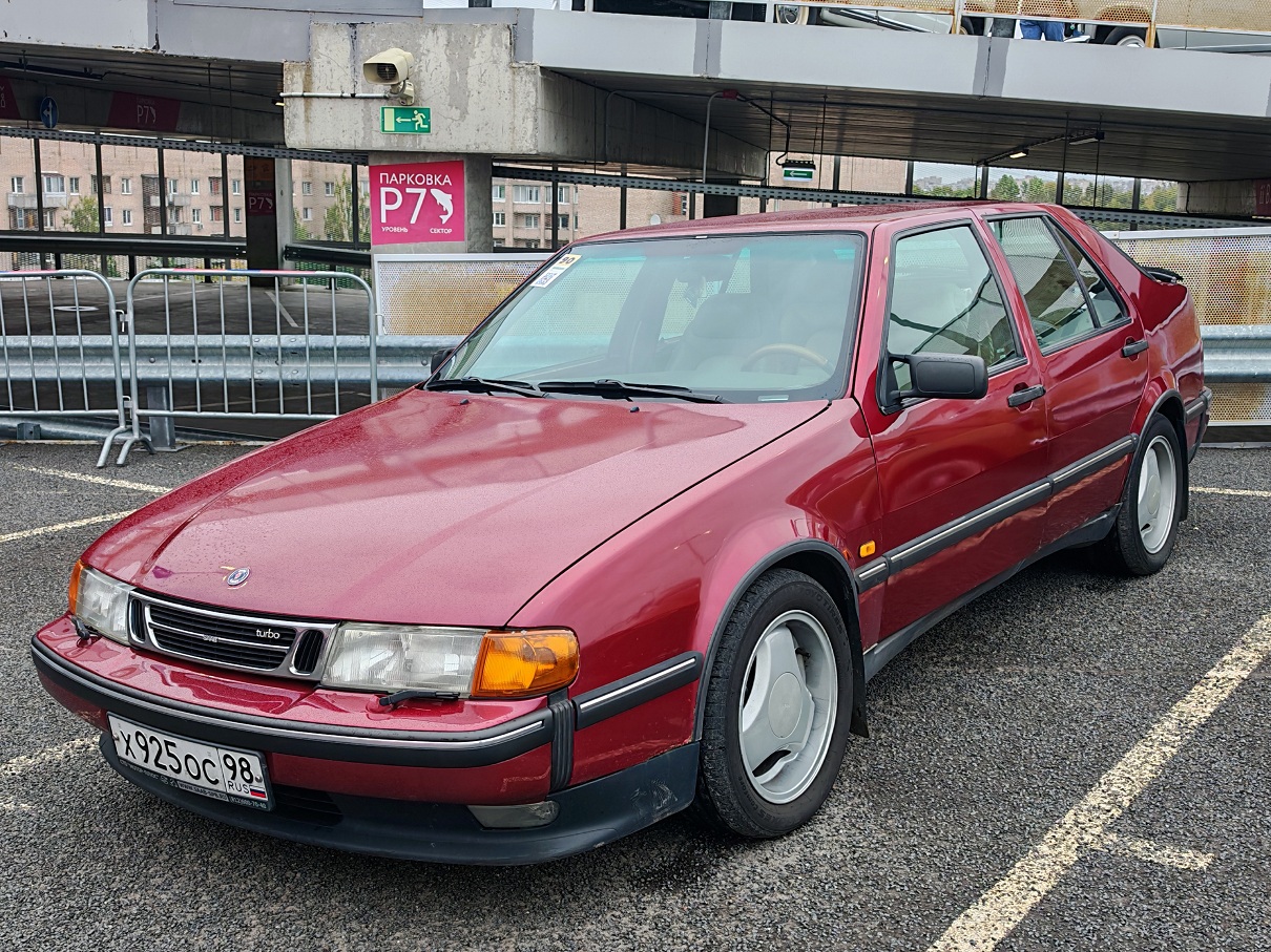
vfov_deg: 37.7
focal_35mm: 38
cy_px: 476
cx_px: 636
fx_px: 1395
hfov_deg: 49.0
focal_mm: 6.83
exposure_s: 1/320
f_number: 2
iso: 100
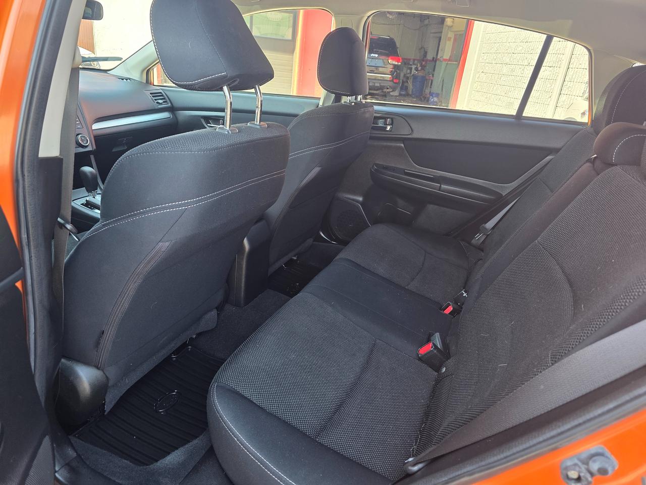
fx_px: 429
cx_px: 323
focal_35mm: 23
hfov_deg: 73.9
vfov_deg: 58.9
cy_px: 242
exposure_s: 1/180
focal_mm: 6.3
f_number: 1.7
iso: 200
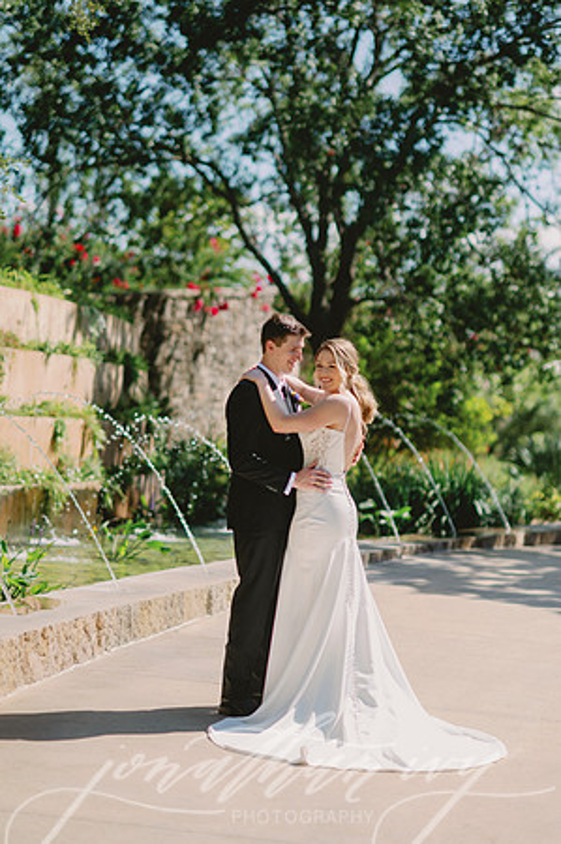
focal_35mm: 85
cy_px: 422
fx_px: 1991
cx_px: 280
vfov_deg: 23.9
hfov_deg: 16.0
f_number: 2
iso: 64
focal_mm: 85
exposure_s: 1/8000
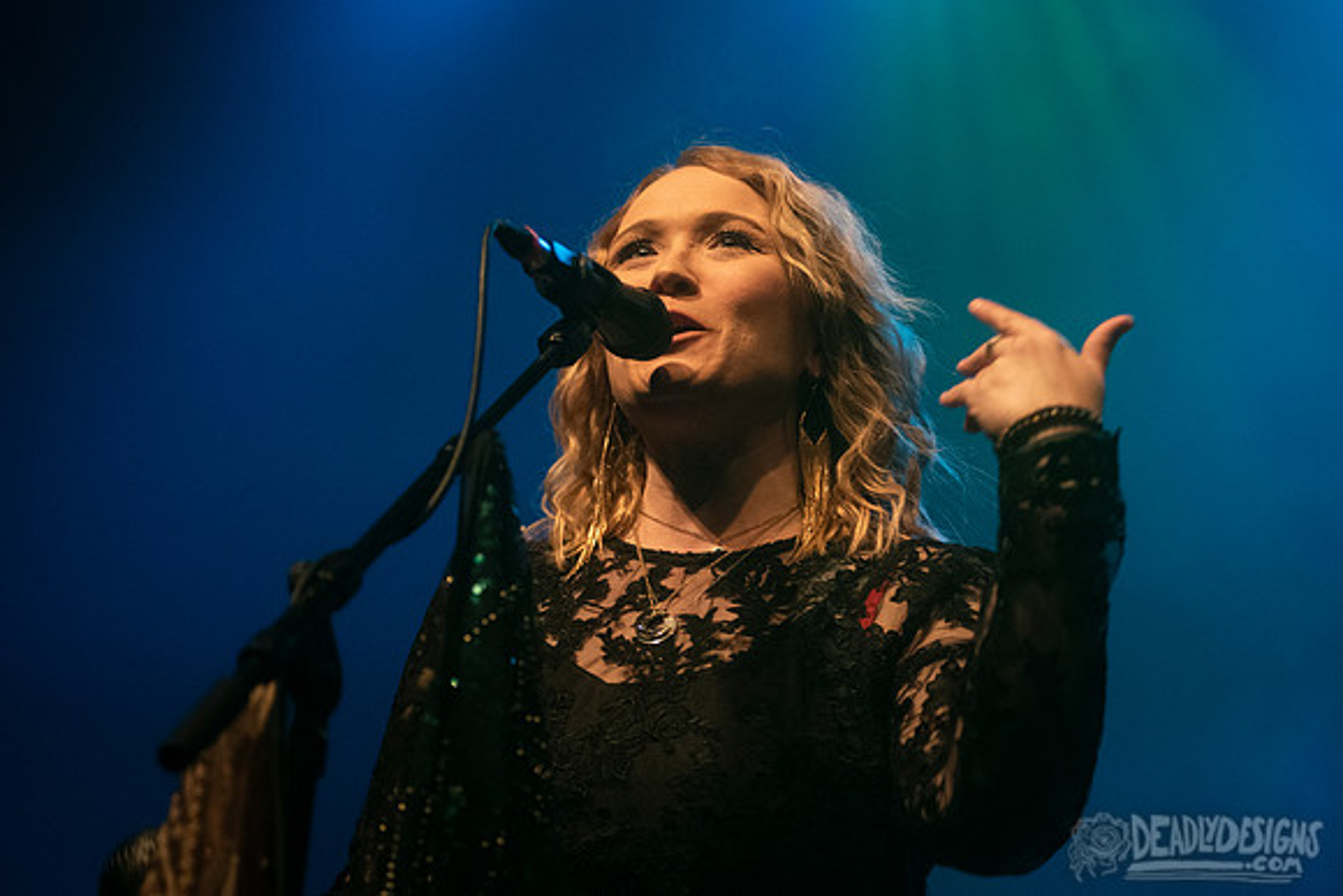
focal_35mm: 109
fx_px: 4062
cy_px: 410
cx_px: 678
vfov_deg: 12.6
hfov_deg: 18.8
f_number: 3.2
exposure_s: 1/160
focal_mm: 86
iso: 2500
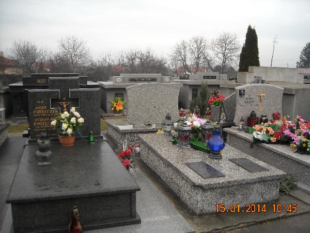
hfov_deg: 52.6
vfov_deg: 40.7
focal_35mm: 35
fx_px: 313
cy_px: 116
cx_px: 155
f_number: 2.8
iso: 168
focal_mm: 5.7
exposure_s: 1/168
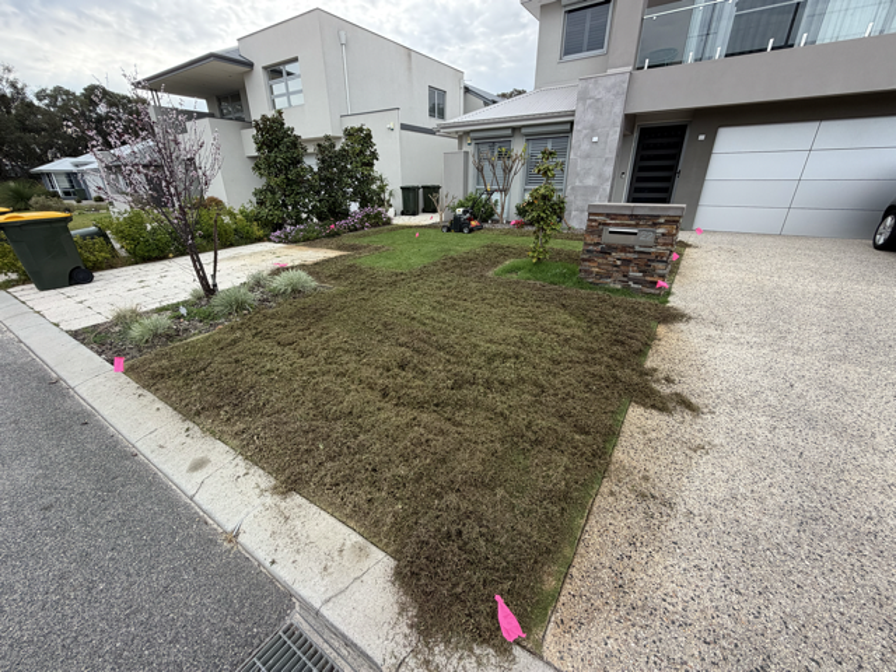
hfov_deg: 102.1
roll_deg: +0.0
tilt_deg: -22.8
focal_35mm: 14
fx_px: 362
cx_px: 448
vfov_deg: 85.7
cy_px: 336
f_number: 2.2
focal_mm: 2.22
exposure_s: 1/413
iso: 50
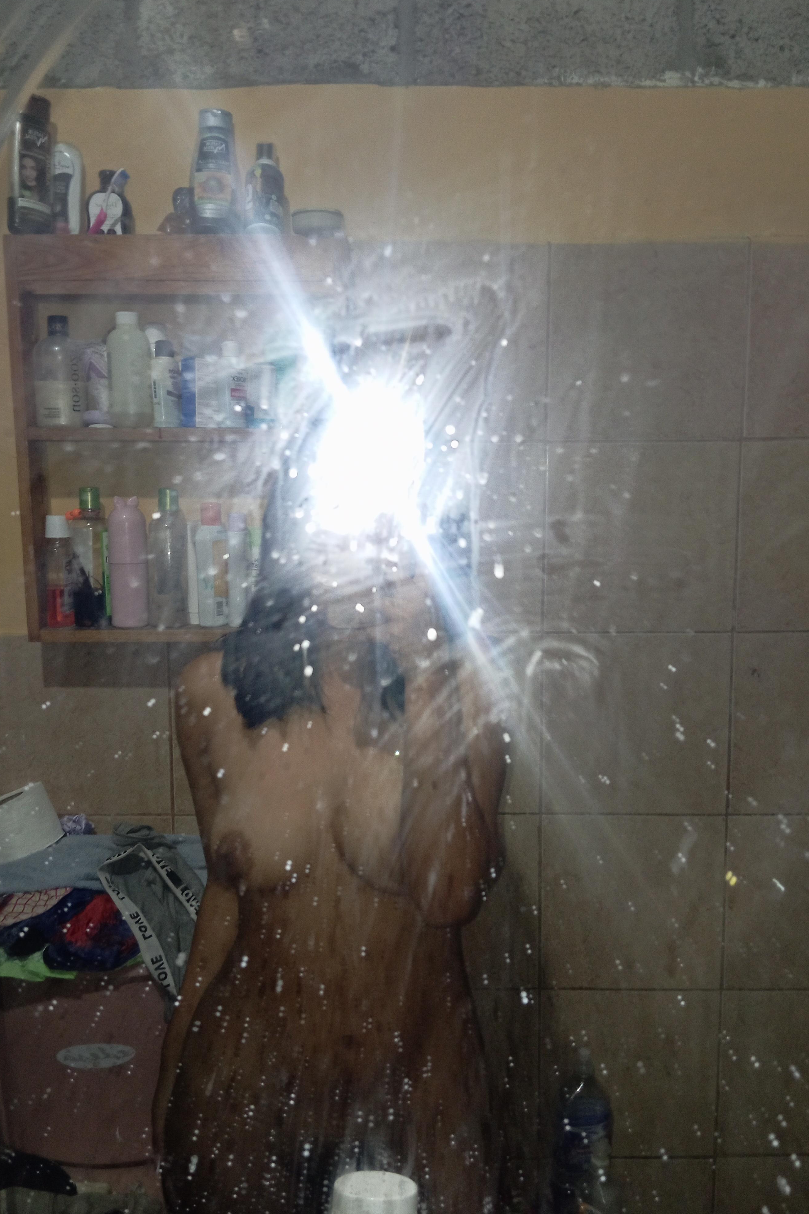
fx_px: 1011
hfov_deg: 43.6
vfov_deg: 61.9
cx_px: 378
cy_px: 620
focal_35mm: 30
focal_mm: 4.22
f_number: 1.8
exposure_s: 1/20
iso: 726
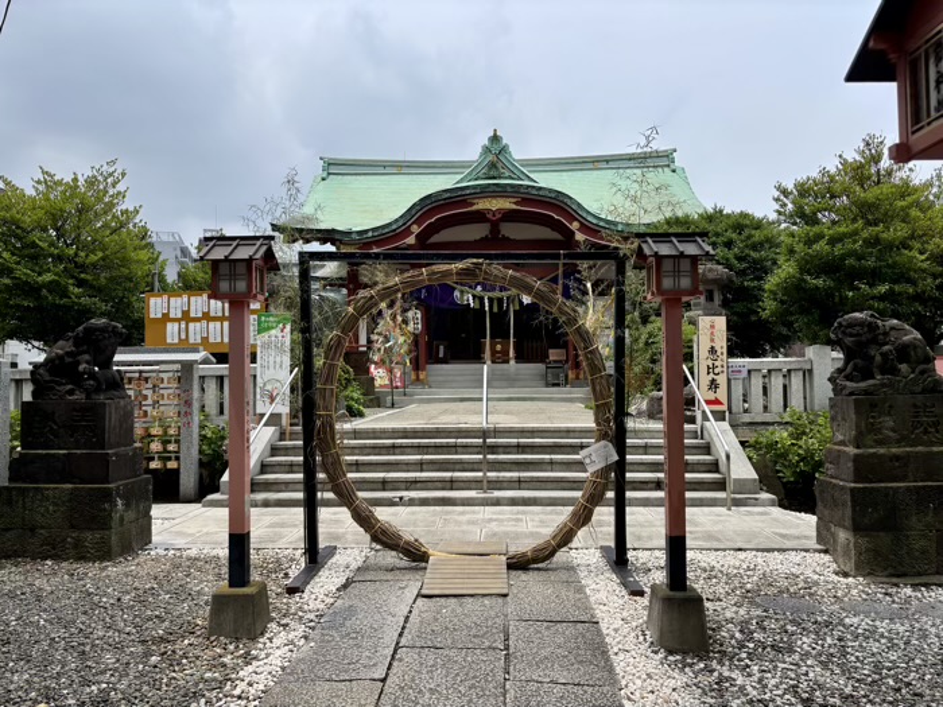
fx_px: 708
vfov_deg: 53.1
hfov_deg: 67.3
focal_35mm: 26
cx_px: 472
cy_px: 354
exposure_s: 1/3413
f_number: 1.6
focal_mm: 5.96
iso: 50
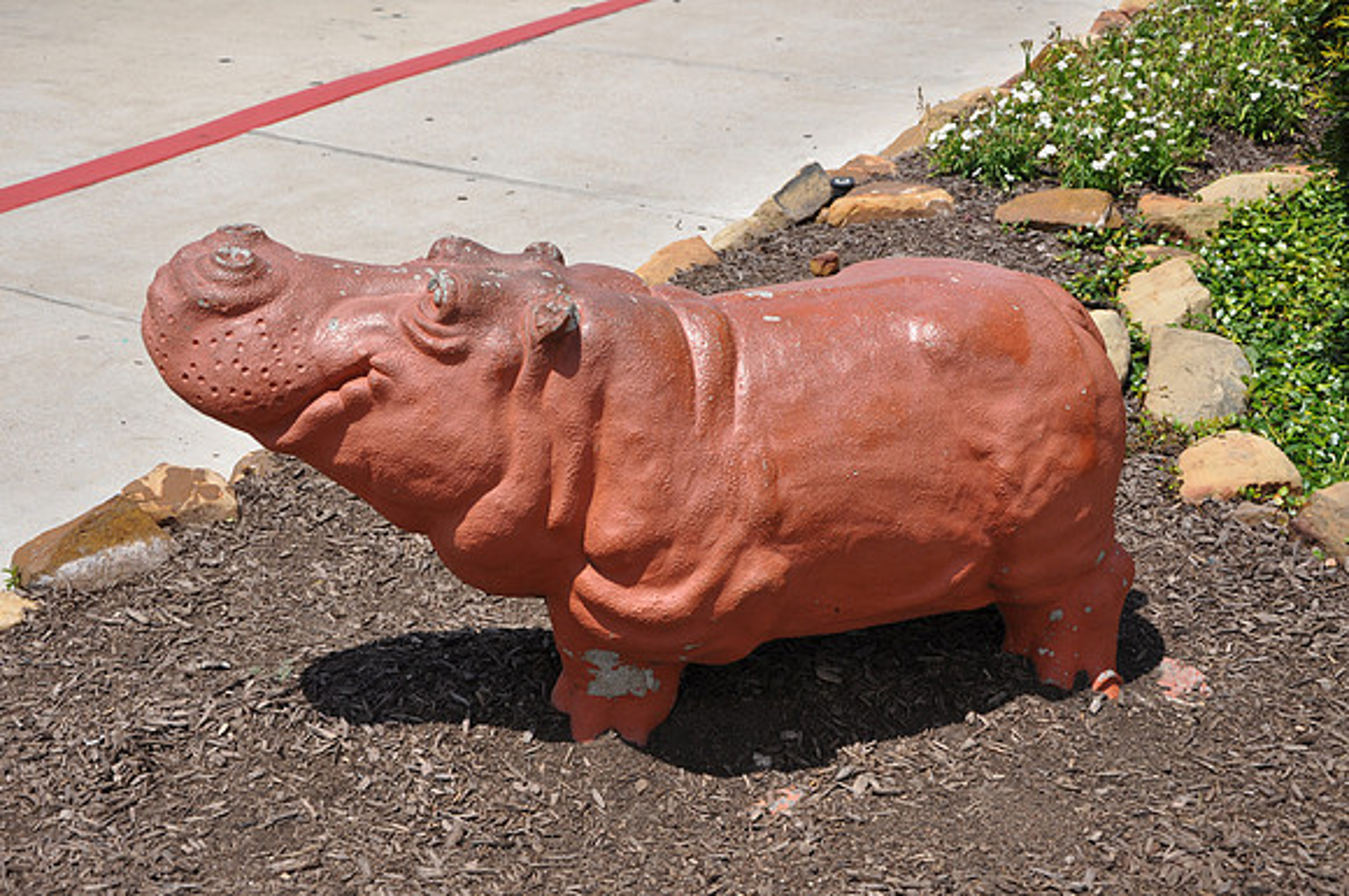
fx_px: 1965
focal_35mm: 52
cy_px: 448
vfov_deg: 25.7
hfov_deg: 37.9
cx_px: 674
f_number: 7.1
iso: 200
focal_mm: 35
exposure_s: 1/200
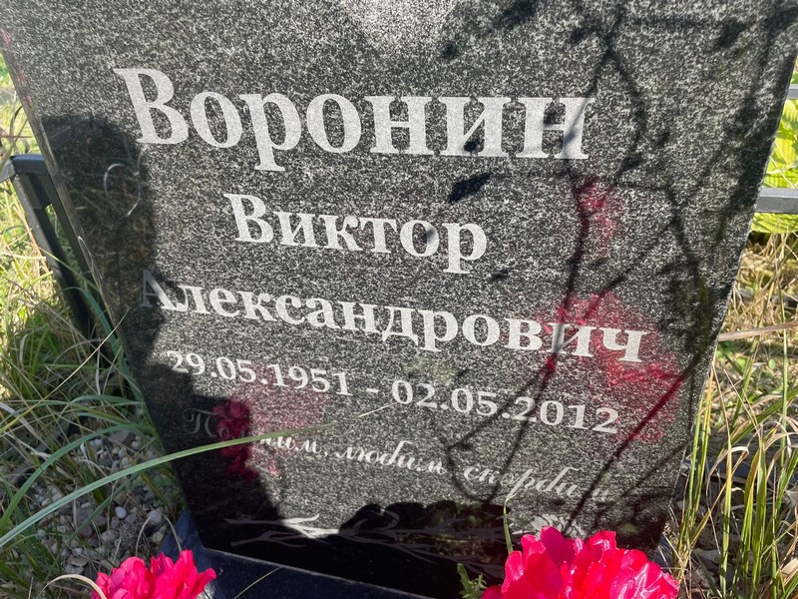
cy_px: 300
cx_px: 399
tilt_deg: -34.6
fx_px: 599
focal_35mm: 26
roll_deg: +6.3
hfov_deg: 67.3
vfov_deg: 53.1
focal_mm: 4.2
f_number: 1.6
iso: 32
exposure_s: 1/633
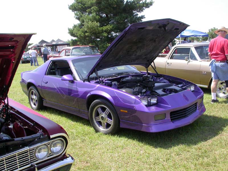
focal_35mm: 38
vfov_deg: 37.7
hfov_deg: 49.0
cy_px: 86
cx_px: 114
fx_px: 250
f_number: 6
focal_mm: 7.85
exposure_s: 1/186
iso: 100
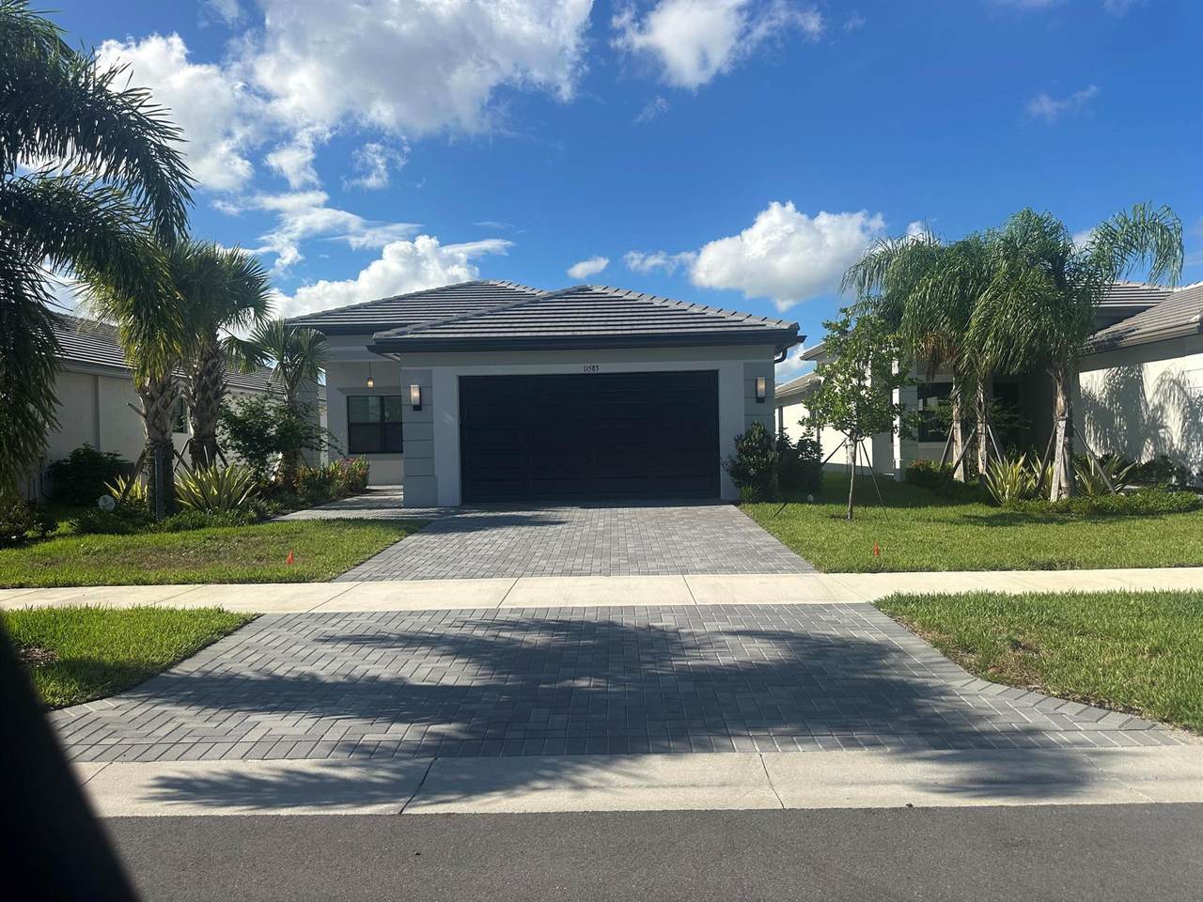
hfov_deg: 71.6
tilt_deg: -0.3
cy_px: 451
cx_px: 602
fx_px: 834
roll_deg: +2.0
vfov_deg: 56.8
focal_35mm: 24
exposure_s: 1/5525
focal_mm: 6.86
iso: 80
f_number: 1.78
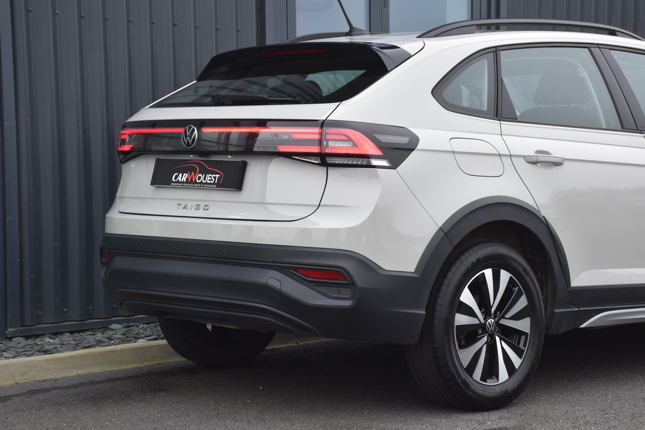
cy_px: 215
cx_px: 322
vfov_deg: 17.5
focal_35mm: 78
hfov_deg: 26.0
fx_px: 1398
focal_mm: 52
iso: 400
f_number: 8
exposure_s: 1/80
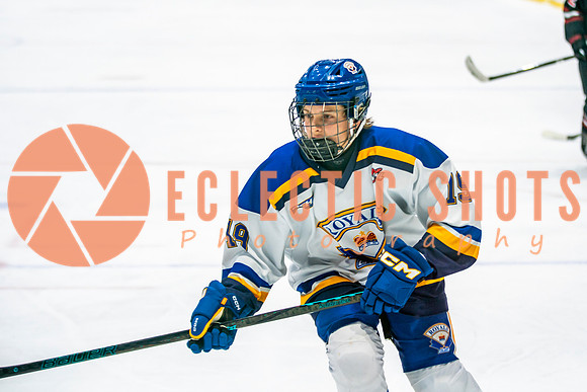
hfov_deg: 18.0
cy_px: 136
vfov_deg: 12.0
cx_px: 348
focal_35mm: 114
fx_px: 1854
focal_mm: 85
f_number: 2.8
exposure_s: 1/640
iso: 500
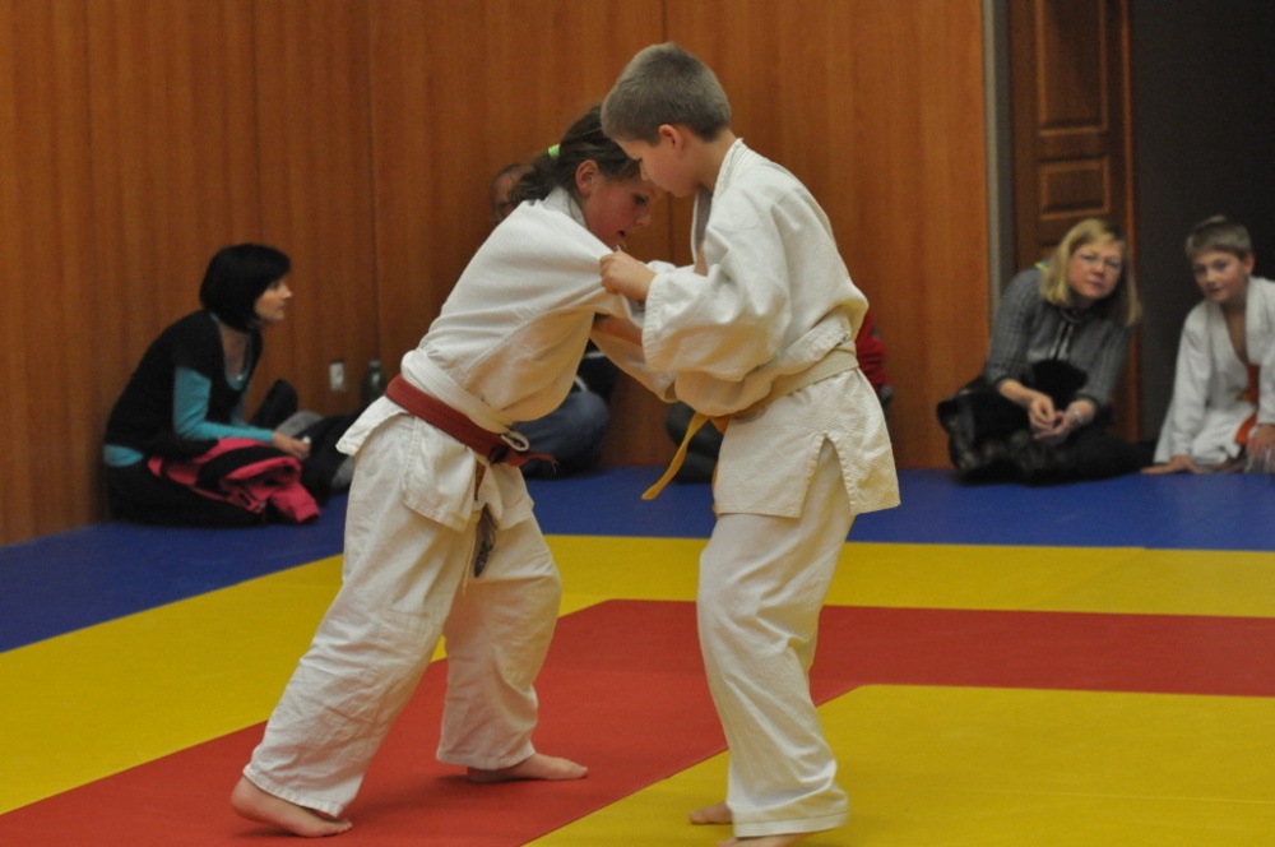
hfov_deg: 19.5
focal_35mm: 105
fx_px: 3714
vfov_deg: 13.0
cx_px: 638
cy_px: 424
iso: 1600
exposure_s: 1/200
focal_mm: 70
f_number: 3.5
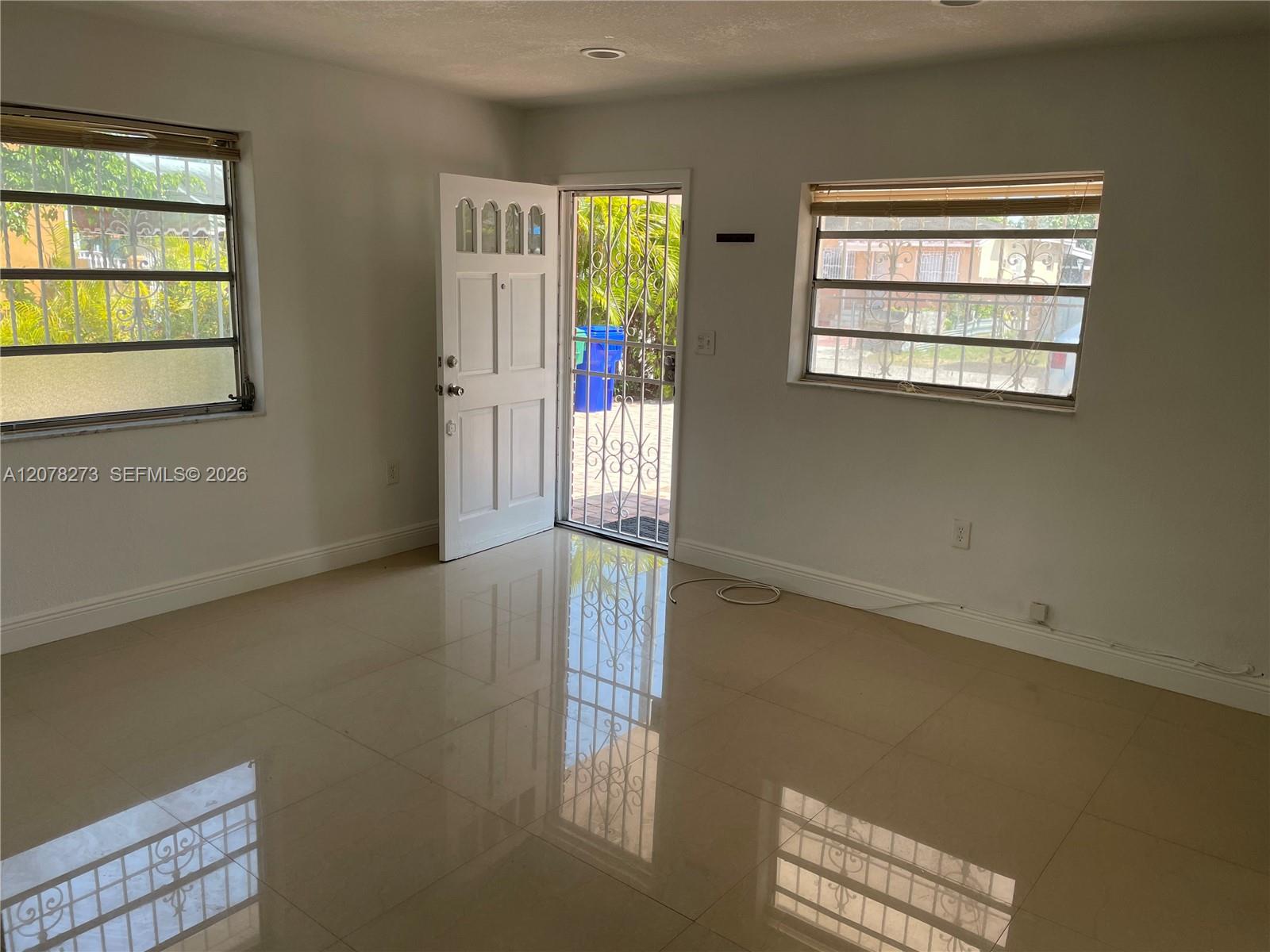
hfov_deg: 67.3
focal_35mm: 26
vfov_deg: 53.1
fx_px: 954
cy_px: 476
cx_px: 635
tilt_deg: -11.1
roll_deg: -1.9
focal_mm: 4.2
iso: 32
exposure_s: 1/271
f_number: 1.6
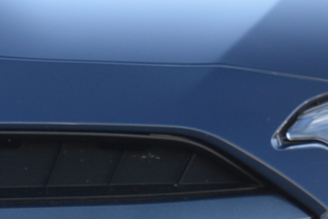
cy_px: 237
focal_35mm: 354
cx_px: -313
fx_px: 3223
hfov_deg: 5.7
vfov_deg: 3.9
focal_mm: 38
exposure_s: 1/125
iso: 125
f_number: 5.6
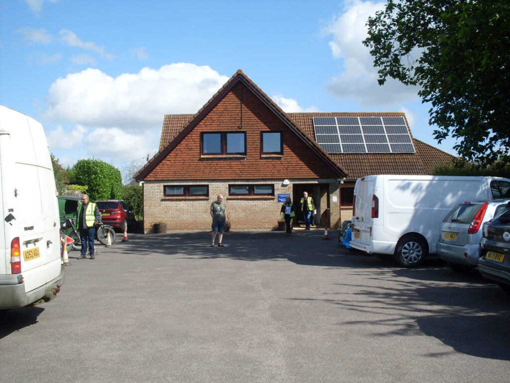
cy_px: 192
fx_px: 560
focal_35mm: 38
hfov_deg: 49.0
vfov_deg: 37.7
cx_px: 255
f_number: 8.4
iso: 80
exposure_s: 1/180
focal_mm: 6.3
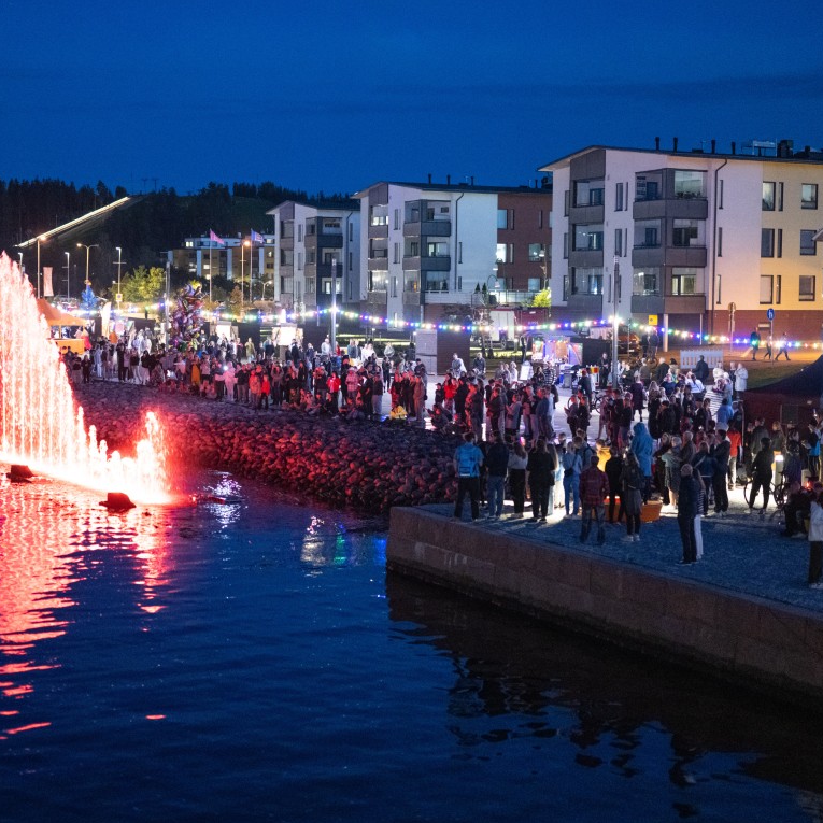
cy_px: 412
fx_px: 1722
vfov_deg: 26.9
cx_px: 335
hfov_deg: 26.8
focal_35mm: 64
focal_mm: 50
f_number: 1.4
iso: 2500
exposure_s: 1/60
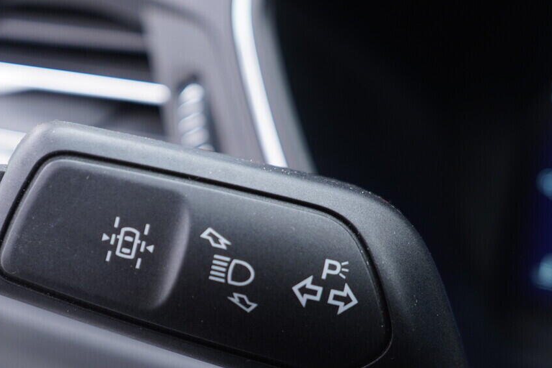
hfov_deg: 32.7
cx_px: 203
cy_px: 254
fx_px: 935
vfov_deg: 22.2
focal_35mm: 61
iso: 250
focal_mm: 24
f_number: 2.8
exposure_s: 1/40
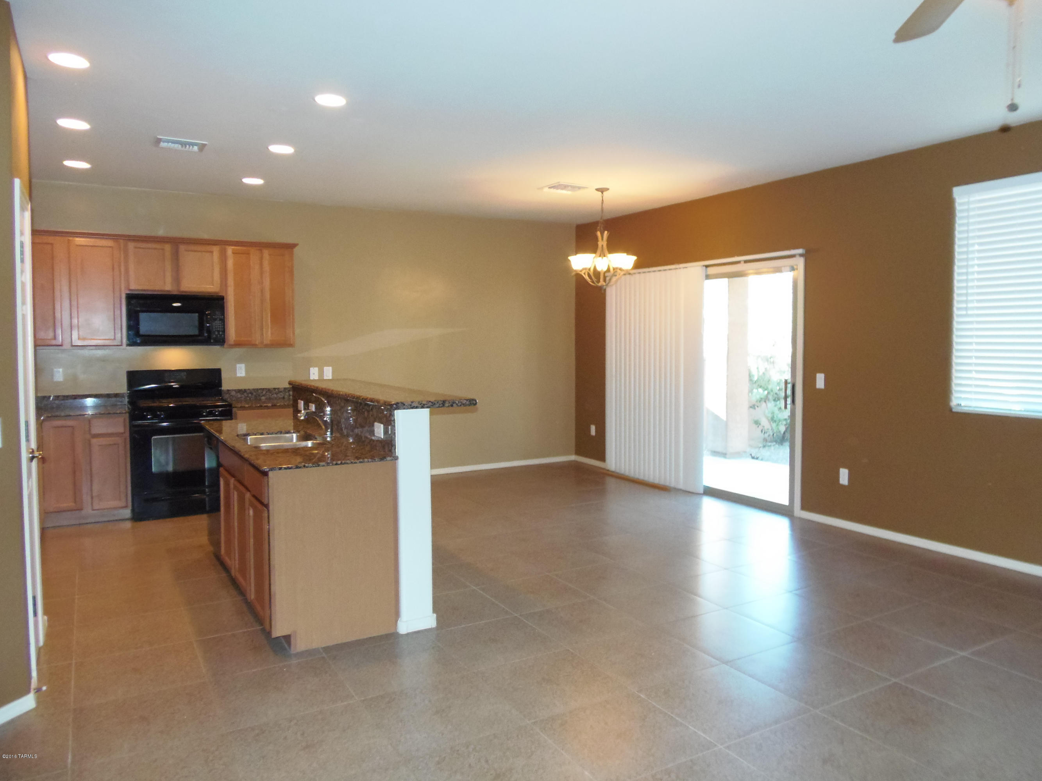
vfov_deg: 56.8
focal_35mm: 24
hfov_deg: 71.6
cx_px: 521
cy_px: 390
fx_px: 722
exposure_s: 1/50
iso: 400
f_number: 2.9
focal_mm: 4.3
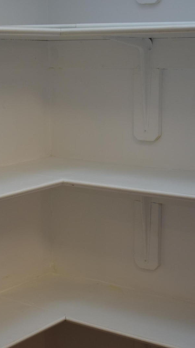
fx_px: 653
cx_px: 110
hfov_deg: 17.0
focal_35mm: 71
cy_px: 189
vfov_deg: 29.7
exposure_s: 1/60
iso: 500
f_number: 3.8
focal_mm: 24
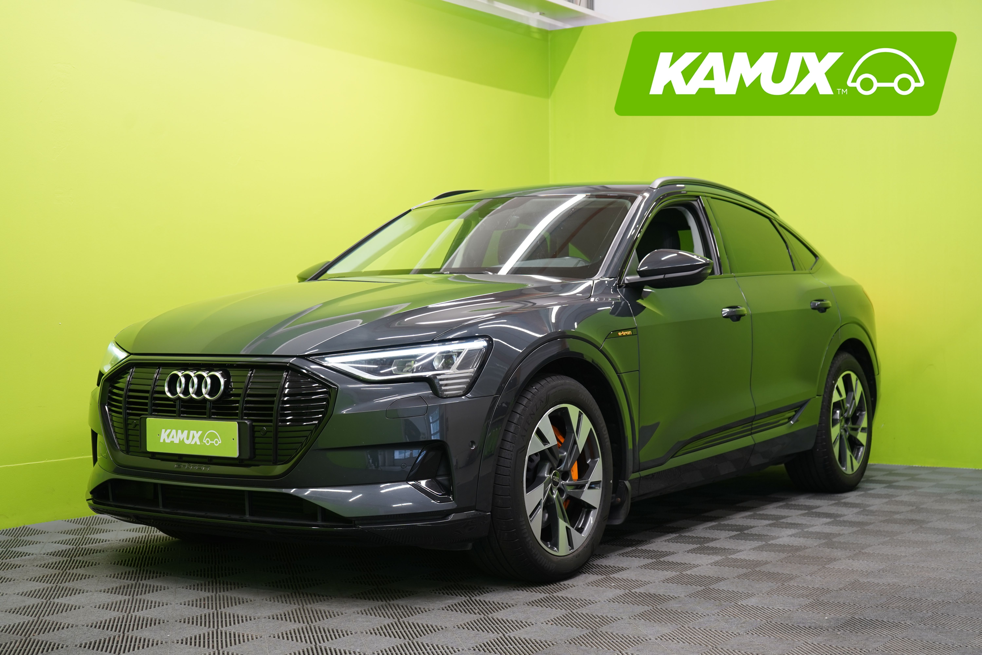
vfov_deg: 27.5
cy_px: 328
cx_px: 491
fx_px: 1337
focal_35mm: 49
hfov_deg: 40.3
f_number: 5
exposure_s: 1/25
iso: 400
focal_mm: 49
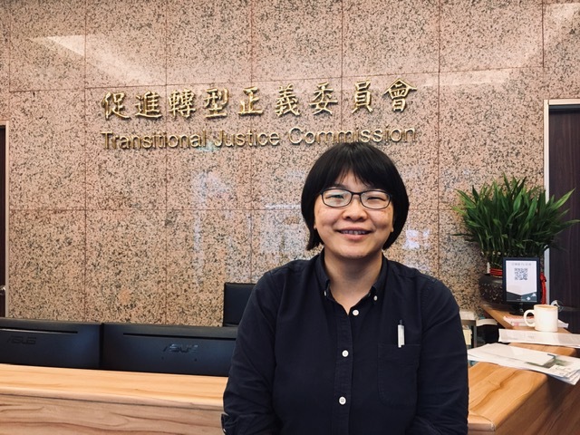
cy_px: 218
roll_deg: -0.1
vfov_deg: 48.2
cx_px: 290
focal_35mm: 29
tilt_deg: +0.8
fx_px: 486
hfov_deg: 61.7
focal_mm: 4.15
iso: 160
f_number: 2.2
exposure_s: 1/30
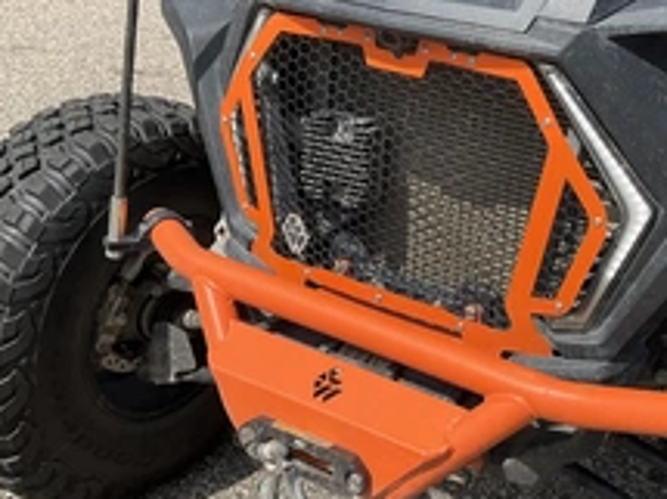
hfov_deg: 35.0
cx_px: 481
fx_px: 1040
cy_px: 263
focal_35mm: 54
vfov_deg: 27.0
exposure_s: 1/1377
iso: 25
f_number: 1.8
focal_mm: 3
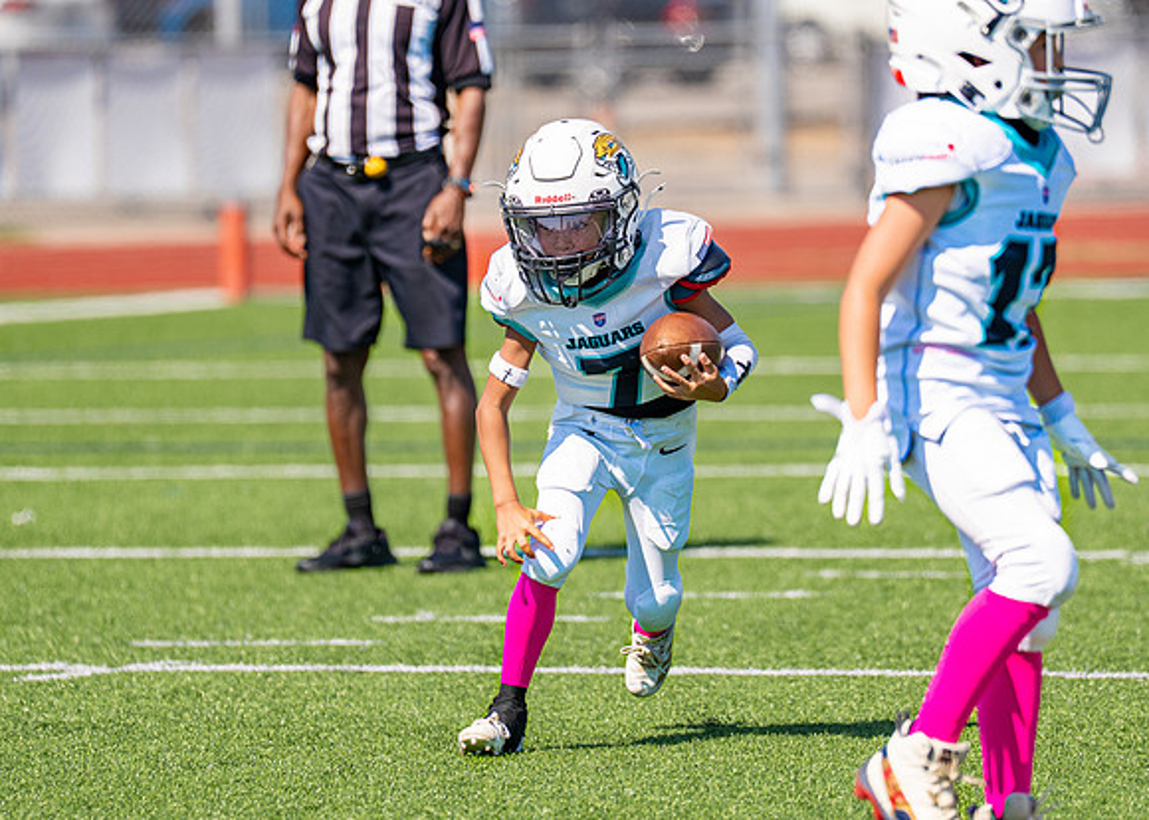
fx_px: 11811
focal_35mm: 362
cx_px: 613
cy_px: 350
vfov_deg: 4.0
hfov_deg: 5.6
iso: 100
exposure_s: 1/2000
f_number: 2.8
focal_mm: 200
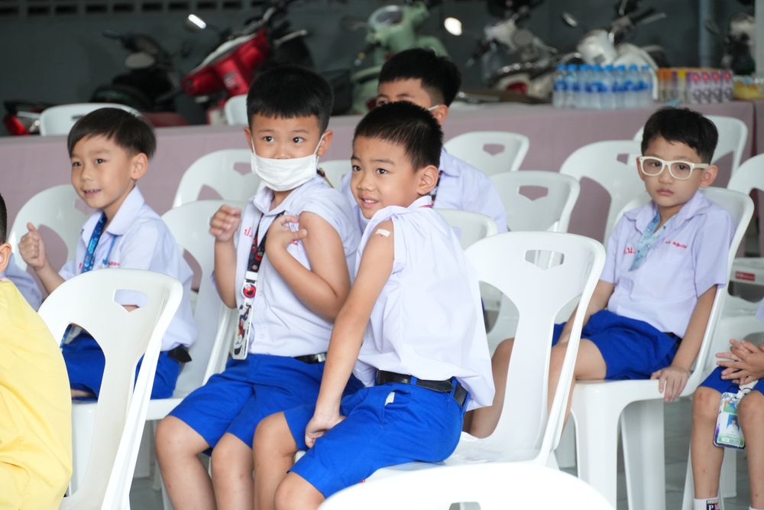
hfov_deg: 15.7
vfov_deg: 10.5
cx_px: 382
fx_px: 2770
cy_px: 255
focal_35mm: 130
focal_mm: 87
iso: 1600
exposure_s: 1/100
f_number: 5.6
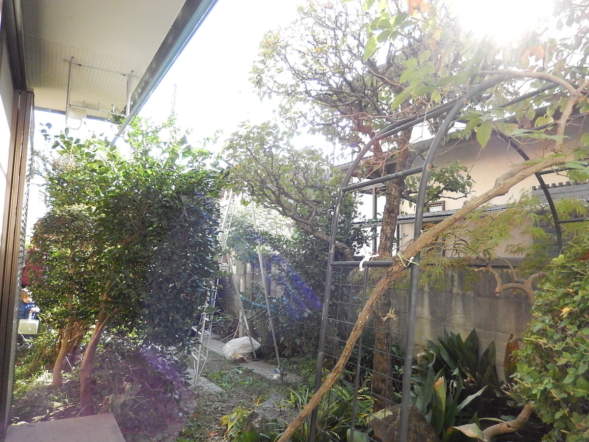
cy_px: 221
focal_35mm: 25
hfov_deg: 69.4
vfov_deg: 54.9
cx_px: 294
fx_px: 425
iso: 800
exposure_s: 1/500
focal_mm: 4.5
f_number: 3.4
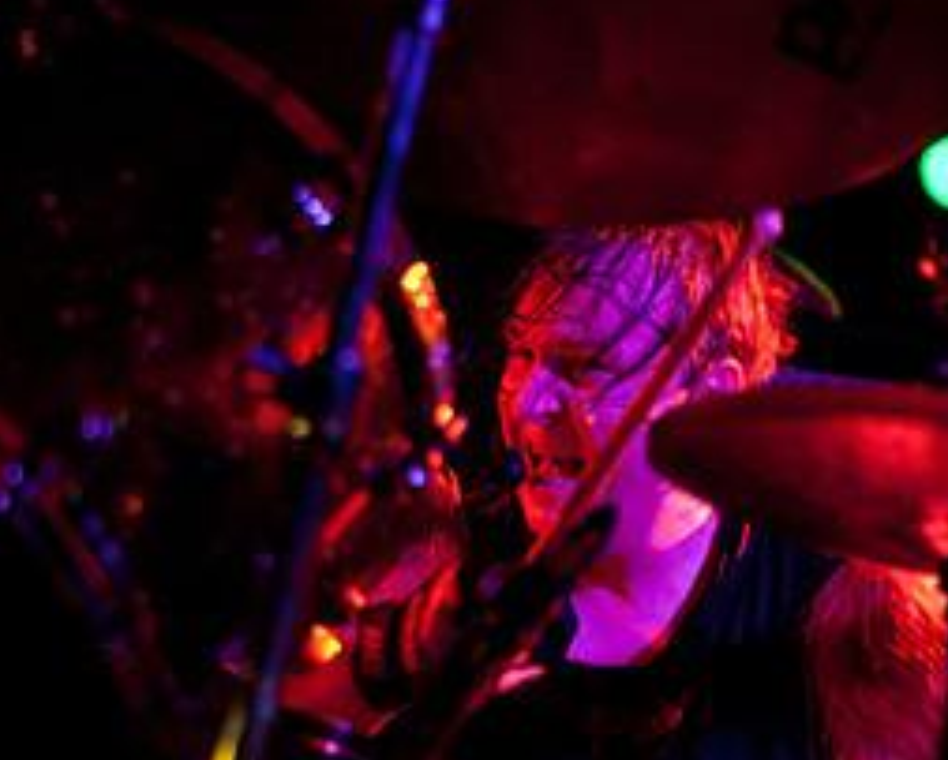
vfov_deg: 20.2
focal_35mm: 75
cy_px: 618
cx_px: 493
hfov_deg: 25.4
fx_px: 2107
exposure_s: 1/80
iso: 1250
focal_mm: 30
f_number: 1.8
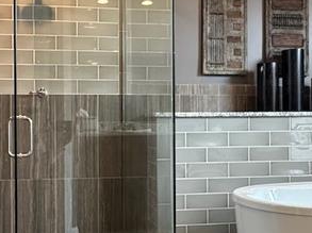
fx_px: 441
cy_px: 127
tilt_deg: +0.0
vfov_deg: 29.6
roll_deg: +0.8
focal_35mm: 49
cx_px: 128
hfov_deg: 38.8
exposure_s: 1/120
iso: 320
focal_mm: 2.22
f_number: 2.2
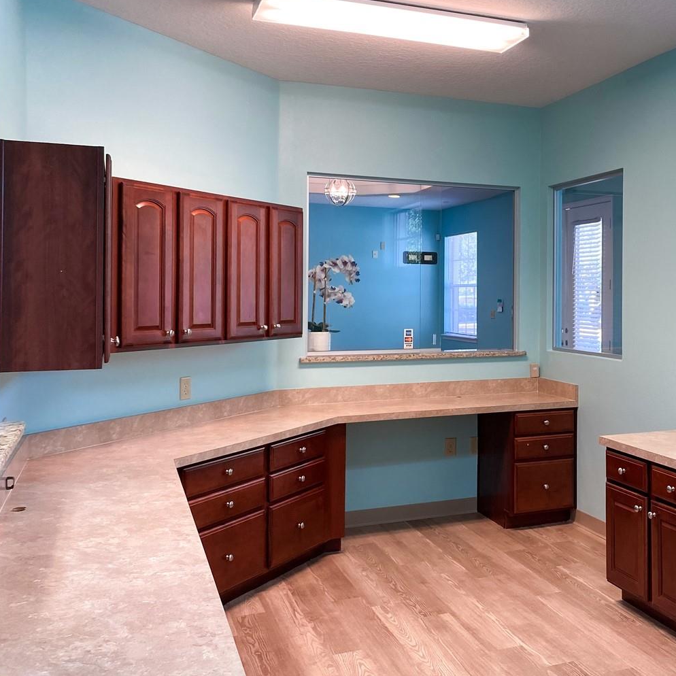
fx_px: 817
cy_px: 334
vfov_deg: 44.9
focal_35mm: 37
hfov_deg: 43.3
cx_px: 518
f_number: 1.8
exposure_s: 1/120
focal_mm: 4.25
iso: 100
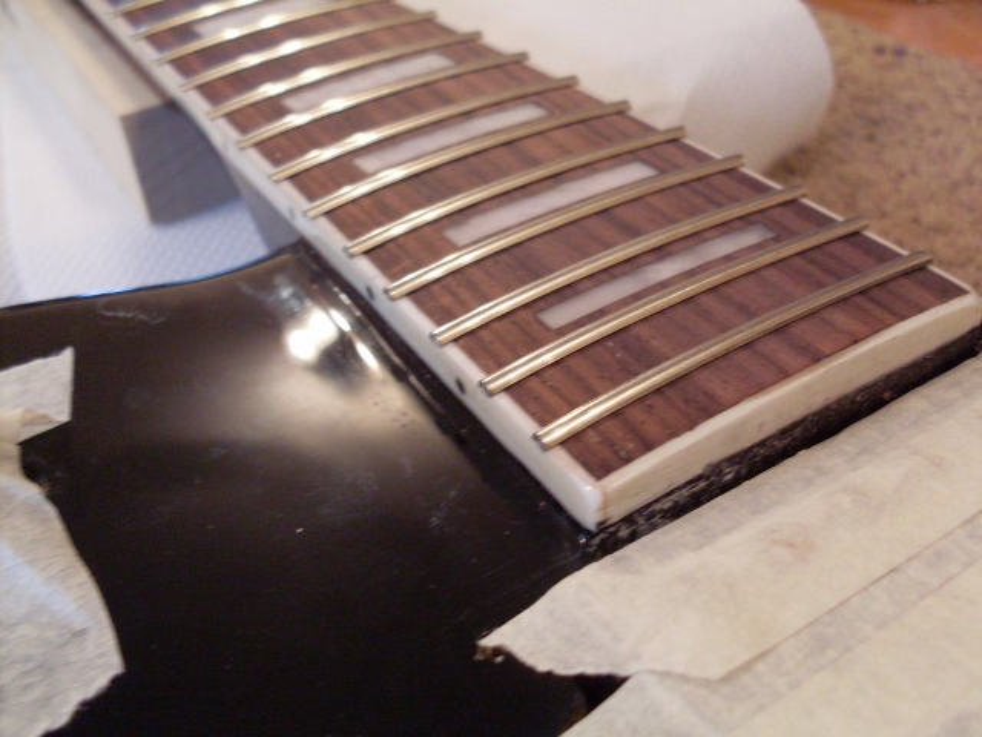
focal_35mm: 38
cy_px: 368
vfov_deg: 37.7
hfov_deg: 49.0
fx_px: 1078
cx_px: 491
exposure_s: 1/15
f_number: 2.8
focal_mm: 6.3
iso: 200
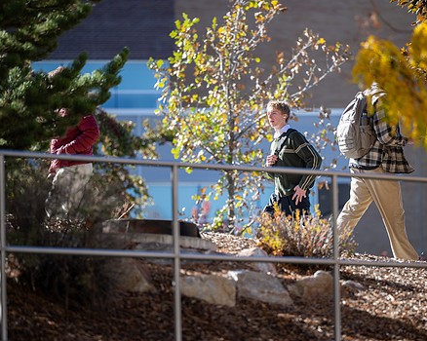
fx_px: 3284
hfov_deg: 7.4
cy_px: 196
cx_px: 263
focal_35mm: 260
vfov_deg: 5.9
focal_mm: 200
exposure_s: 1/800
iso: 100
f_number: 2.8
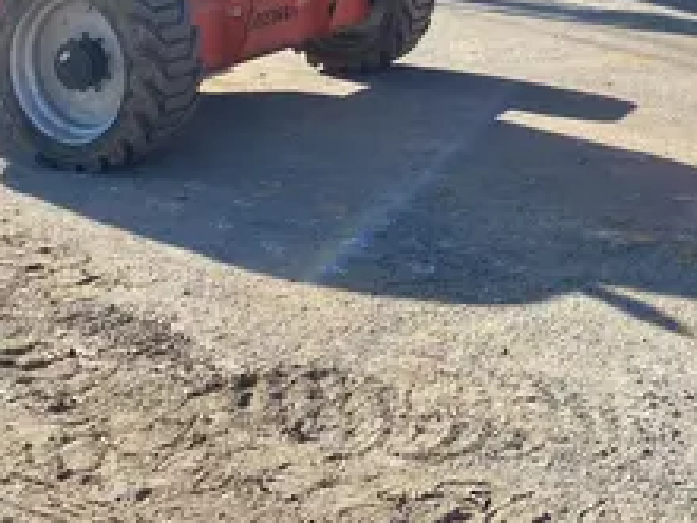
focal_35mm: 65
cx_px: 485
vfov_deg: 21.0
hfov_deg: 29.5
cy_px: -106
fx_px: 1309
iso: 32
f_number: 1.8
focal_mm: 4.25
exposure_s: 1/1330
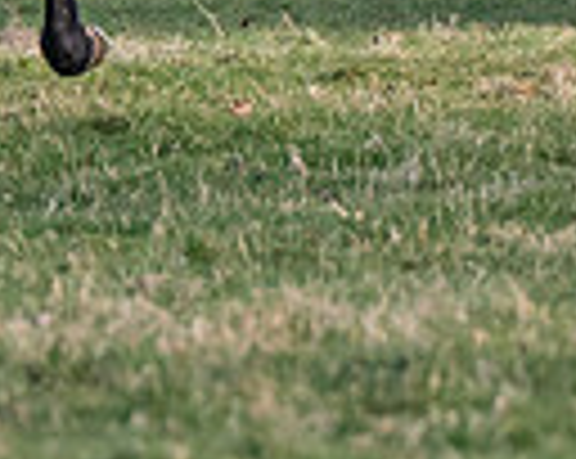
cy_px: -552
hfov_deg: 0.9
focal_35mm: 2162
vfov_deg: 0.7
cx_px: -298
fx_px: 36800
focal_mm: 200
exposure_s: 1/2500
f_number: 2.8
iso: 400
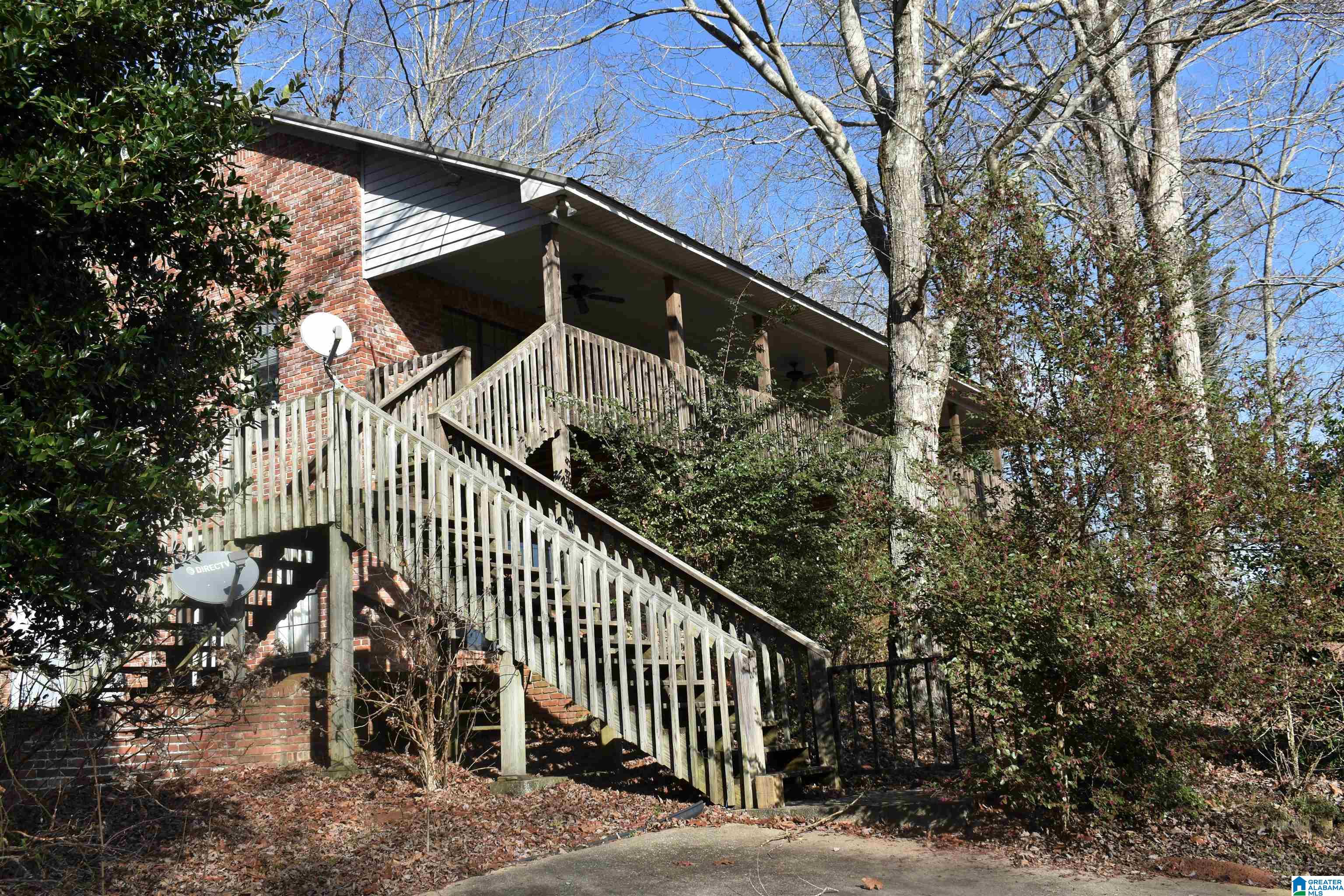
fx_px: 1344
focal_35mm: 36
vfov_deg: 36.9
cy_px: 448
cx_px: 672
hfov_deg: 53.1
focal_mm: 24
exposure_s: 1/250
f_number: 8
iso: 125
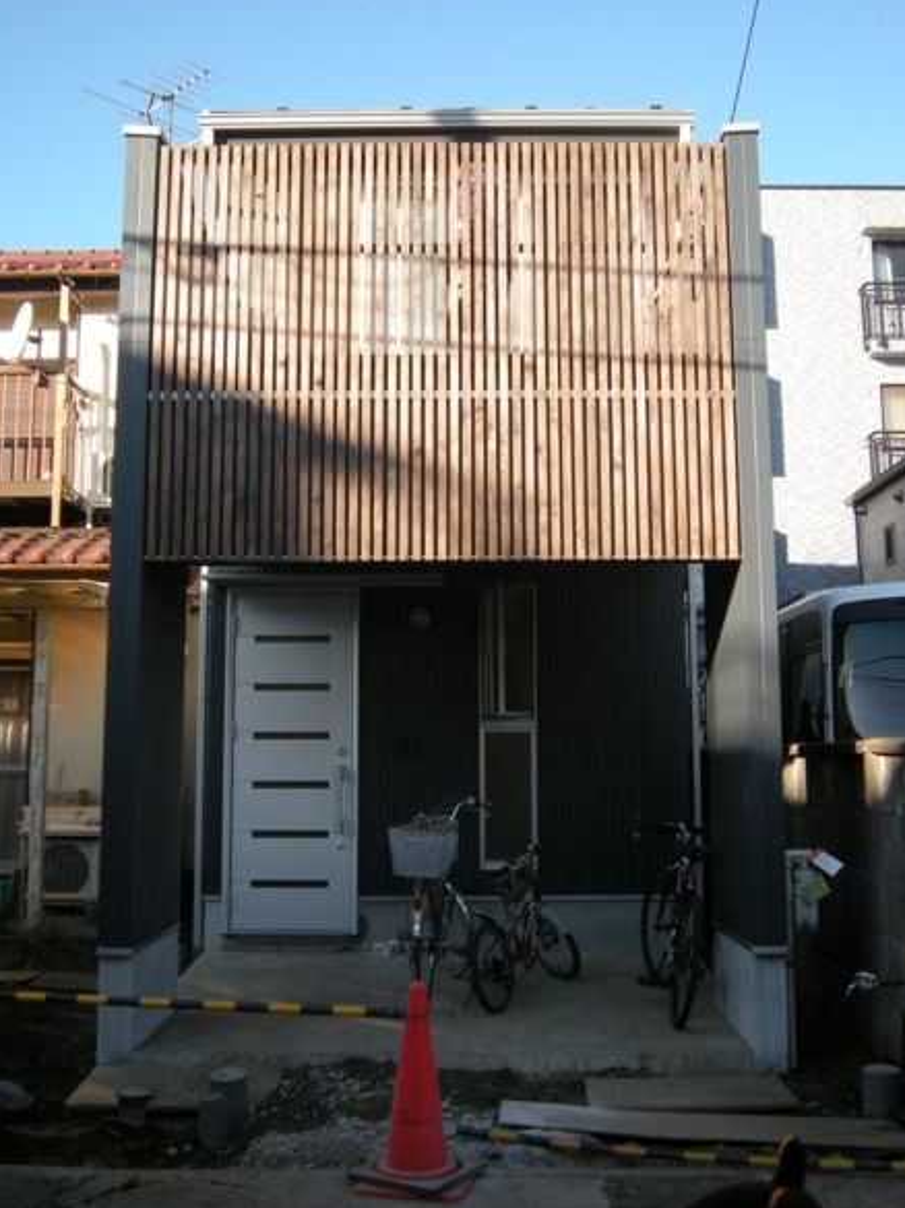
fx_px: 1361
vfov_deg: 47.9
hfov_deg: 36.8
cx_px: 444
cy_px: 597
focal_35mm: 39
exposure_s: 1/203
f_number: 3.2
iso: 64
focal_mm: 6.3
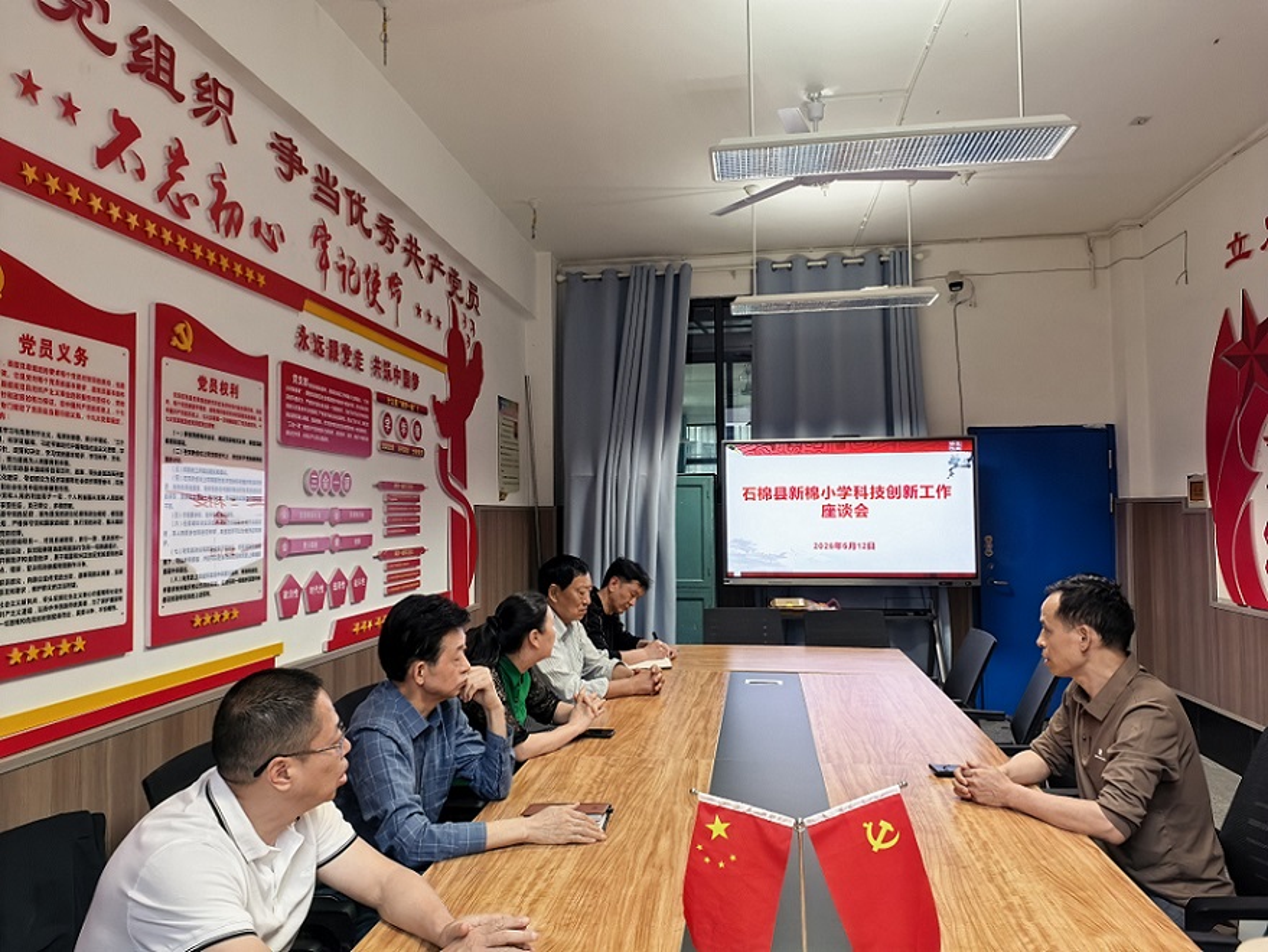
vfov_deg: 56.9
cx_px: 634
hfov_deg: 71.6
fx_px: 879
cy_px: 476
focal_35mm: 24
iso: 400
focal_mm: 5.75
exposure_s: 1/33.3
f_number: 4
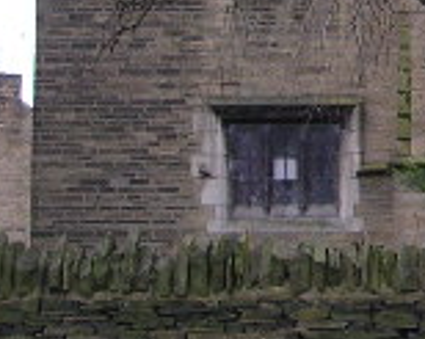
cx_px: 665
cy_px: -119
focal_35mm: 154
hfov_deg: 11.9
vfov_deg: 9.8
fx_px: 1936
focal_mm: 5.8
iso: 100
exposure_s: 1/62.3
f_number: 2.8
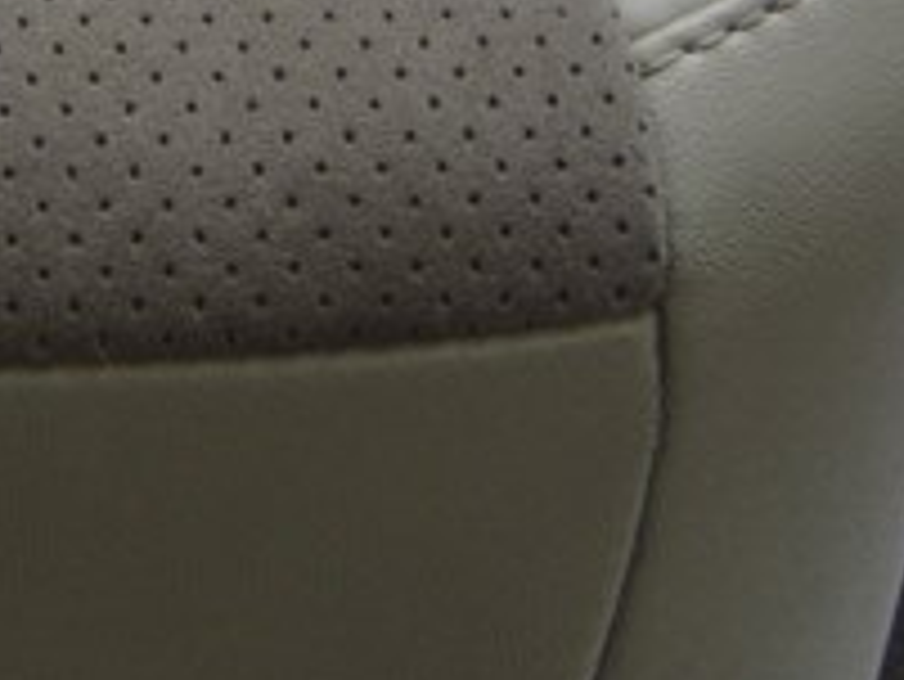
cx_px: -1165
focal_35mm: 176
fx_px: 4599
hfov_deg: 10.0
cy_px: -394
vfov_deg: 8.2
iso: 400
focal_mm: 24
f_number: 4
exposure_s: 1/40
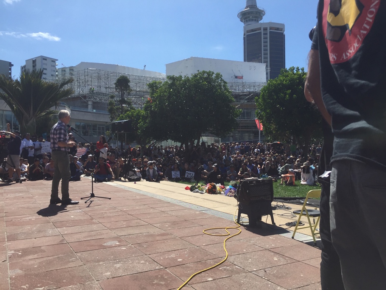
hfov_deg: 61.7
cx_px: 193
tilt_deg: +2.5
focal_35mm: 29
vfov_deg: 48.2
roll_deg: +0.6
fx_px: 323
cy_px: 145
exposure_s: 1/2639
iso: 32
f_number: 2.2
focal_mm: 4.15
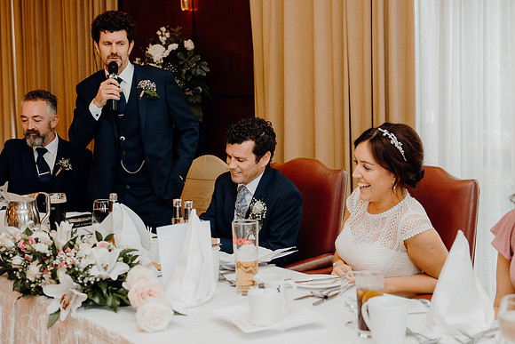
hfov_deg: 34.5
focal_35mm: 58
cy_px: 172
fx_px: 830
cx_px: 258
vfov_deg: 23.4
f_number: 2.8
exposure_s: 1/200
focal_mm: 39
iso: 1250
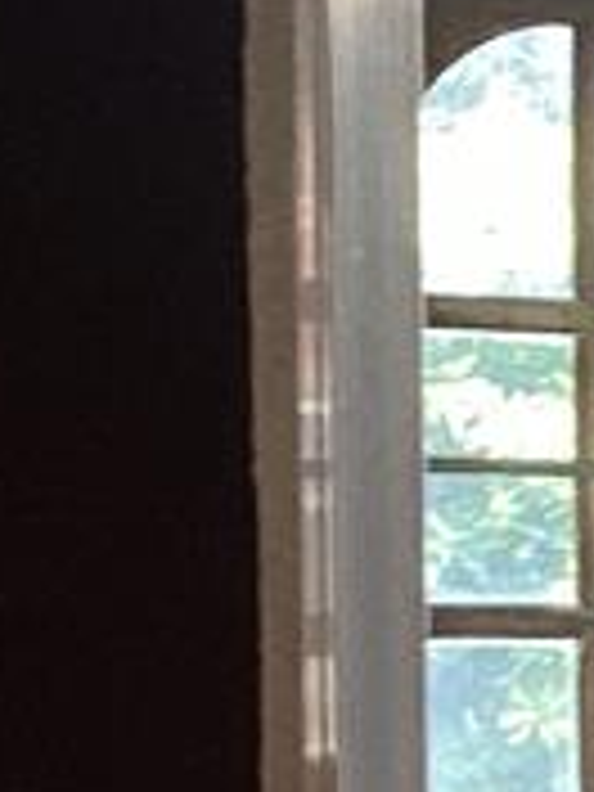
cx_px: 2513
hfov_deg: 6.0
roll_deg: -0.9
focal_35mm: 202
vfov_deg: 9.7
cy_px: 909
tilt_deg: -6.6
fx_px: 4622
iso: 64
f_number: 2.4
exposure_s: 1/50
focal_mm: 3.3
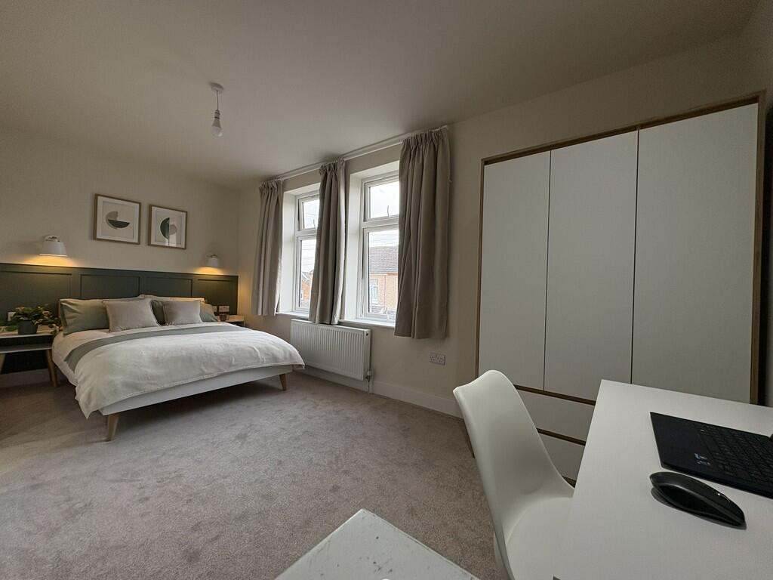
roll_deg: -1.7
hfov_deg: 102.1
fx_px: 313
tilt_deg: -0.8
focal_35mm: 14
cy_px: 290
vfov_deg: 85.7
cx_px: 386
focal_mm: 2.22
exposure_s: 1/104
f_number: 2.2
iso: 125
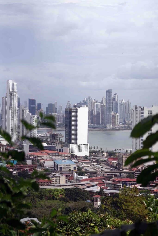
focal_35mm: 85
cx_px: 79
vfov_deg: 23.9
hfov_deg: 16.1
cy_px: 118
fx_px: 559
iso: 250
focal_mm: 85
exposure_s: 1/8000
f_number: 2.8
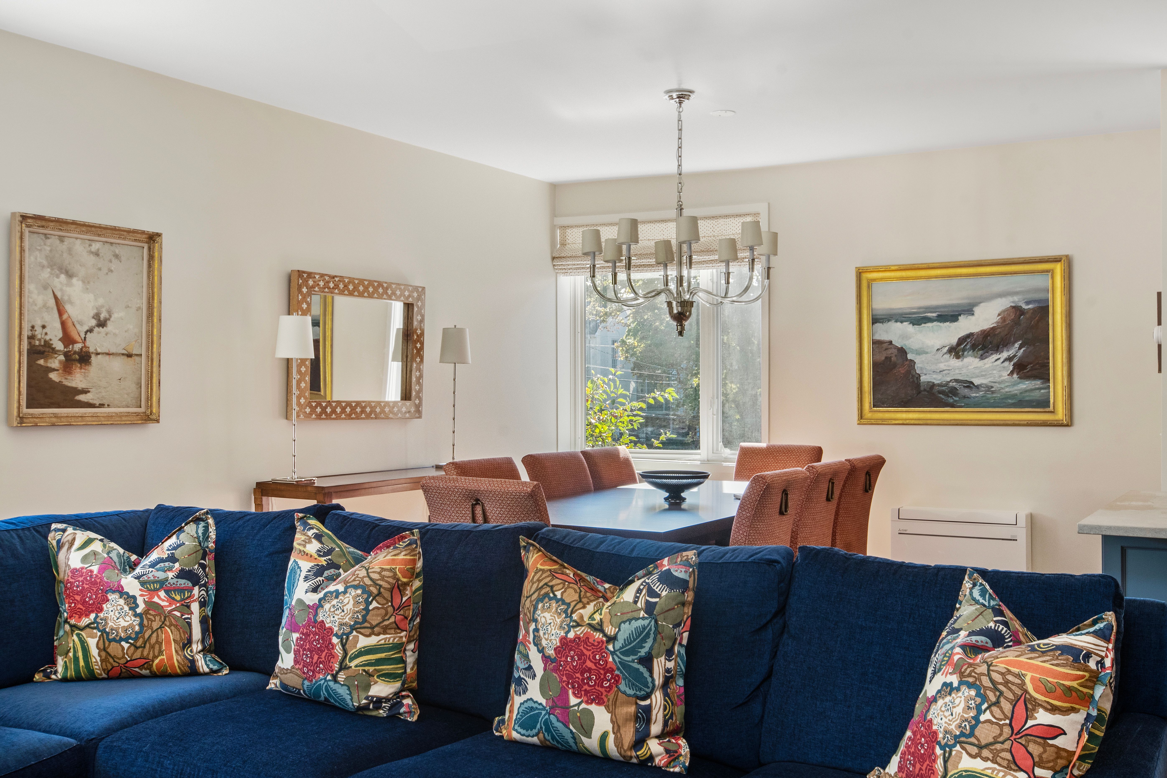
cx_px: 584
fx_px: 1167
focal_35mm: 36
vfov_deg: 36.9
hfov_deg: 53.1
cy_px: 389
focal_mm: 24
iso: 400
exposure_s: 1/250
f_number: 10
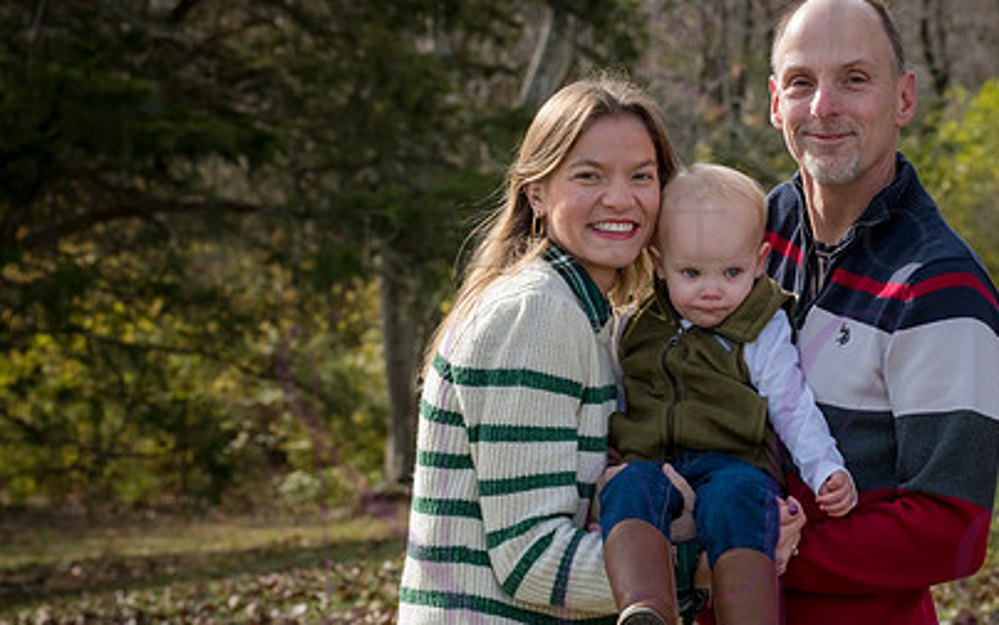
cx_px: 694
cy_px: 361
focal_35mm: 135
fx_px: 3676
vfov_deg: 9.7
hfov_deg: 15.4
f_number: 7.1
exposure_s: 1/500
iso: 400
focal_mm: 92
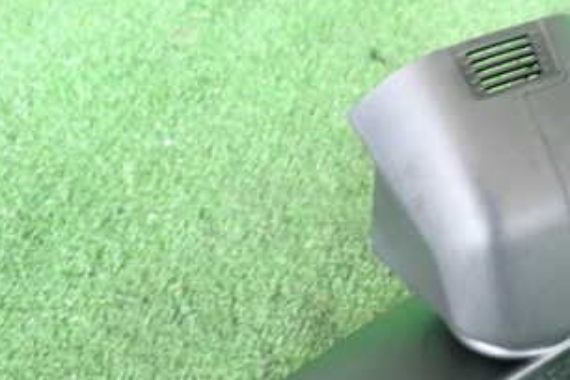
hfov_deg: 37.2
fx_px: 807
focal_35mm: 51
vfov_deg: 26.3
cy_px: 266
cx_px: 473
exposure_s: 1/30
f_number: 2
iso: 320
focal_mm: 4.5
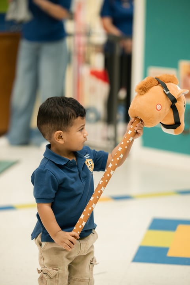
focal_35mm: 112
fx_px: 891
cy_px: 142
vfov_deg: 18.2
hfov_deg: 12.2
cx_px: 95
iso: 800
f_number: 1.8
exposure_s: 1/250
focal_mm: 75
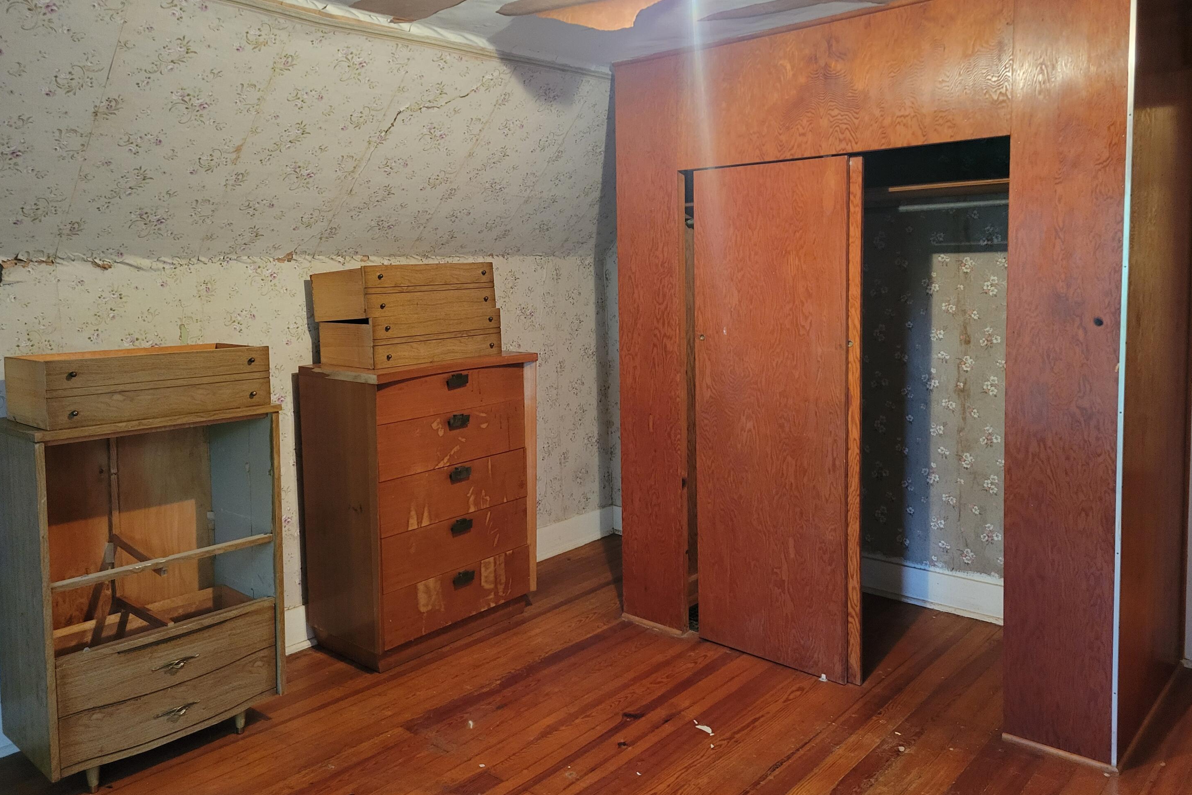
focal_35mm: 28
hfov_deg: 65.5
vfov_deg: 46.3
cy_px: 344
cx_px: 596
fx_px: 927
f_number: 1.8
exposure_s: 1/40
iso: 640
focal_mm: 5.4
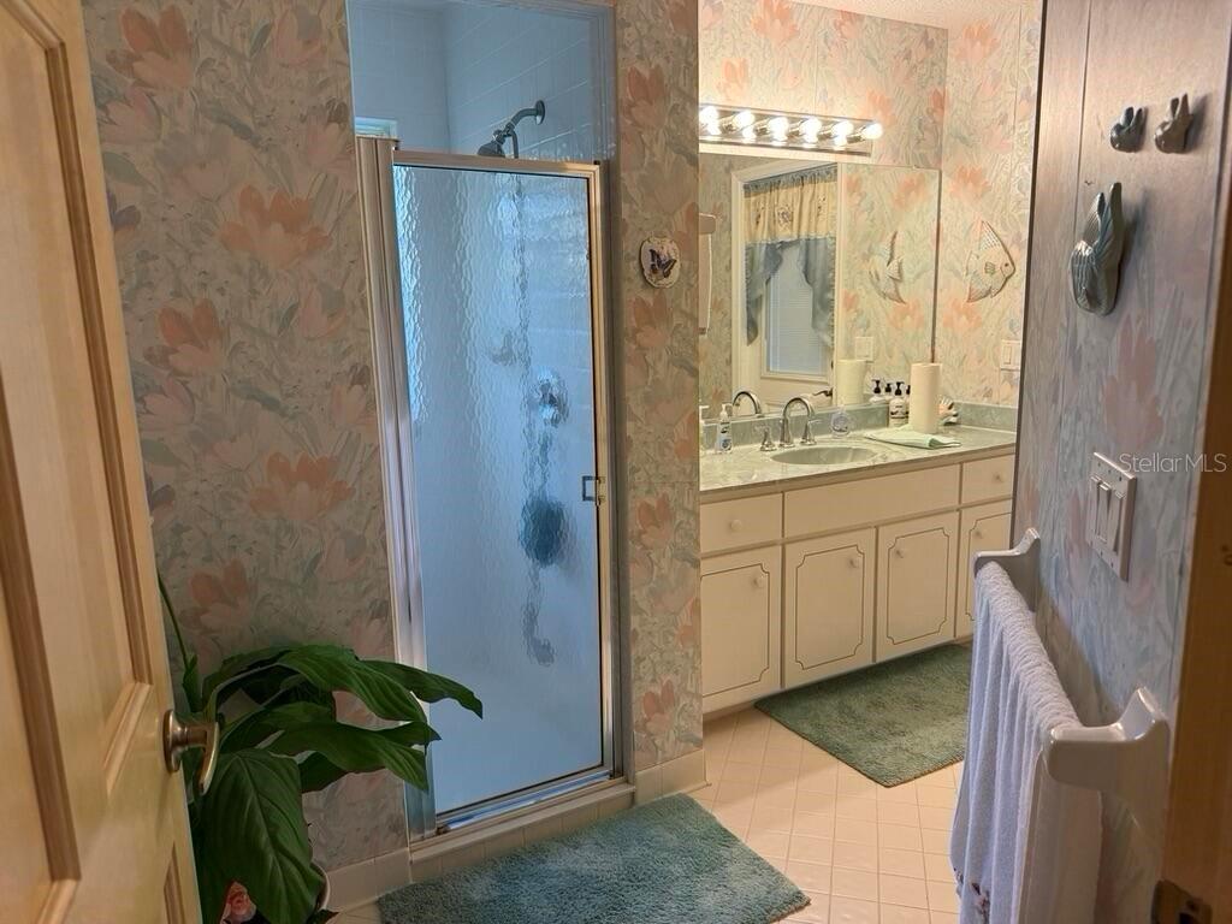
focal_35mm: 24
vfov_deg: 56.8
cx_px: 616
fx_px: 854
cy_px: 462
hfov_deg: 71.6
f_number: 1.78
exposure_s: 1/138
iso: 160
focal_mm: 6.76
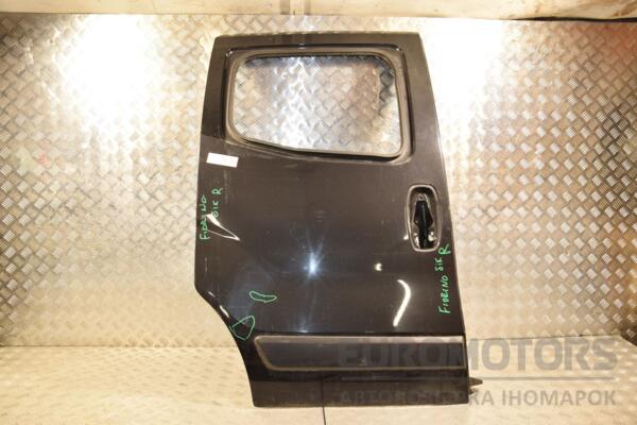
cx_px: 318
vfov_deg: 41.7
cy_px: 212
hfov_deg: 59.5
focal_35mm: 32
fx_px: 557
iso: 800
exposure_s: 1/200
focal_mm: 21
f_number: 5
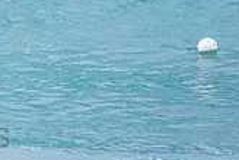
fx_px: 17625
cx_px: -103
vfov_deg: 0.5
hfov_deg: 0.8
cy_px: -107
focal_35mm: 2650
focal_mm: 500
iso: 1600
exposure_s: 1/2500
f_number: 5.6
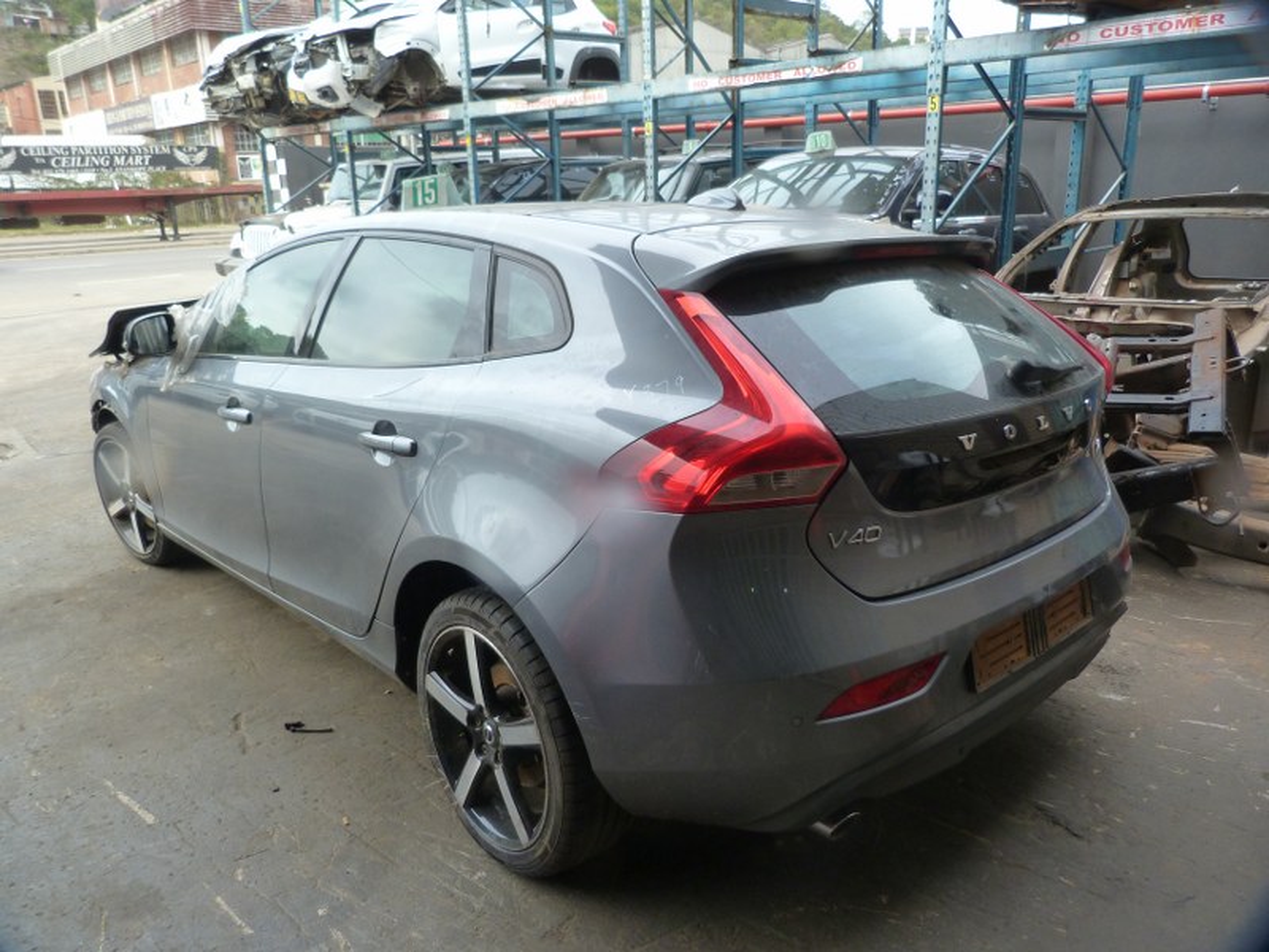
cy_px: 476
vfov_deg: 54.9
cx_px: 634
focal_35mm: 25
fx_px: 916
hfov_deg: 69.4
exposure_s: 1/125
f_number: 2.8
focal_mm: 4.5
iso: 125
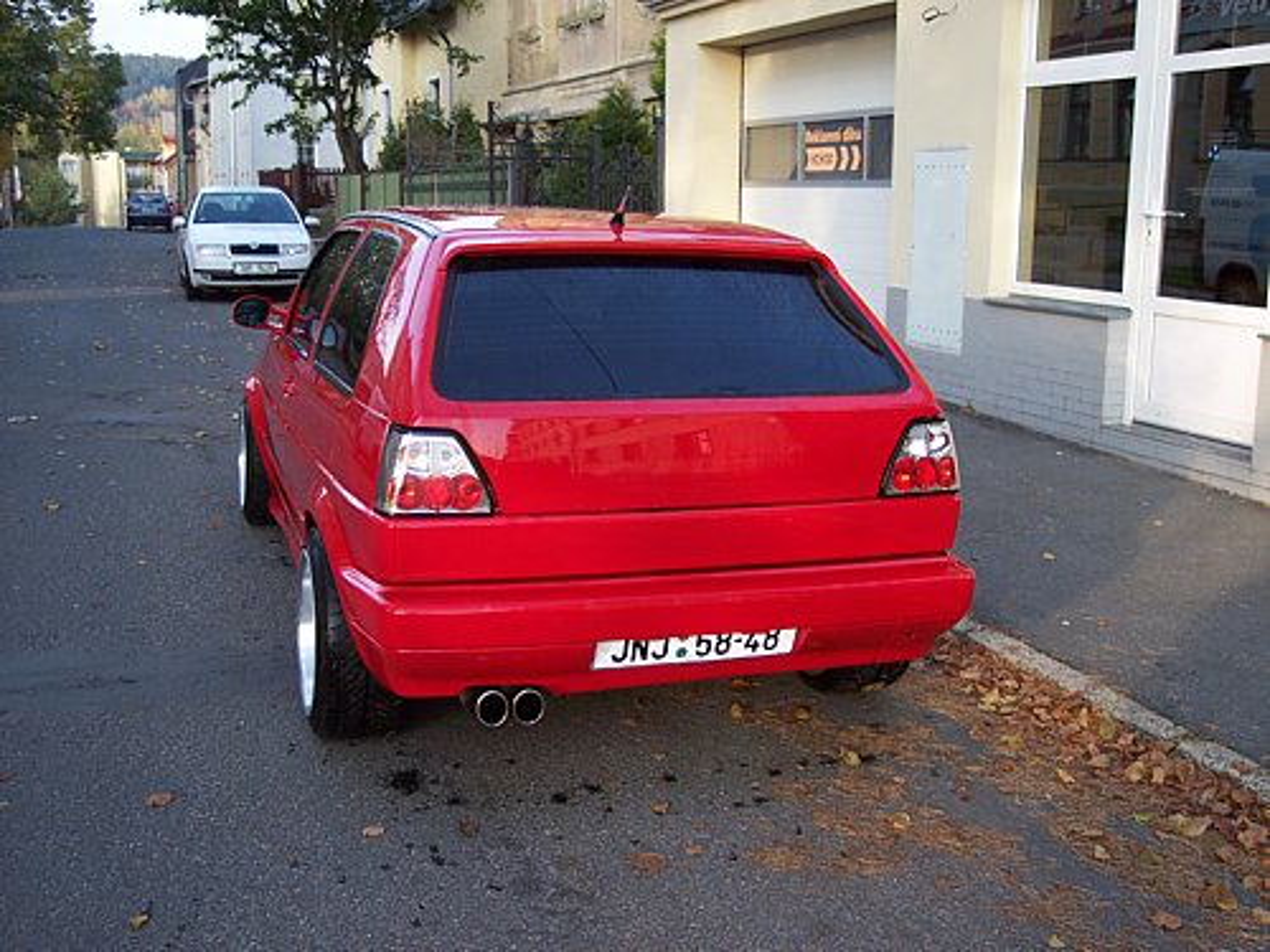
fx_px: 1394
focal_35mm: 38
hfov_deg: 49.0
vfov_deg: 37.7
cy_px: 476
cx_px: 635
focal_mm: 8
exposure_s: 1/250
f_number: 2.8
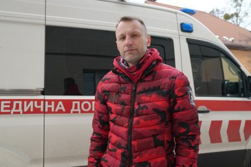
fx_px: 237
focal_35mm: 34
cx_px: 125
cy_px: 79
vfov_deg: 38.8
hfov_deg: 55.8
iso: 640
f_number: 4
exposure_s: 1/160
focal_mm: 31
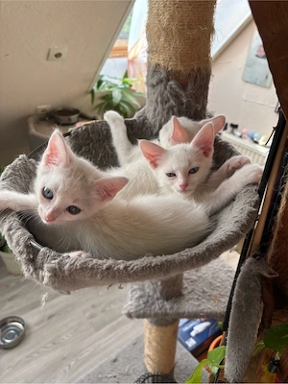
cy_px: 192
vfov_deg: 67.3
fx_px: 288
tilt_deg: -32.6
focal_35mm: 26
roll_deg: -4.1
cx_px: 144
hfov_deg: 53.1
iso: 40
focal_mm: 5.96
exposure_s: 1/213
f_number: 1.6
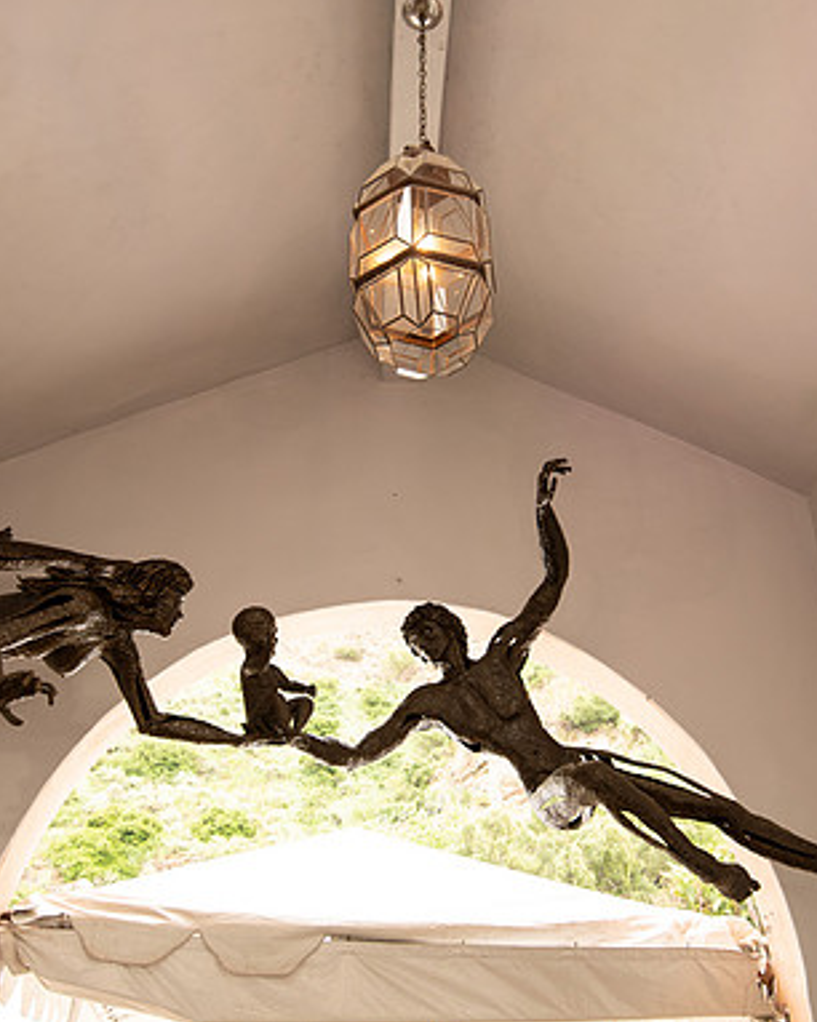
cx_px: 433
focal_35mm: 32
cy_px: 511
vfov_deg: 55.7
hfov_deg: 45.7
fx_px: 968
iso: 250
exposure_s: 1/160
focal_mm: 15
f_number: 2.8
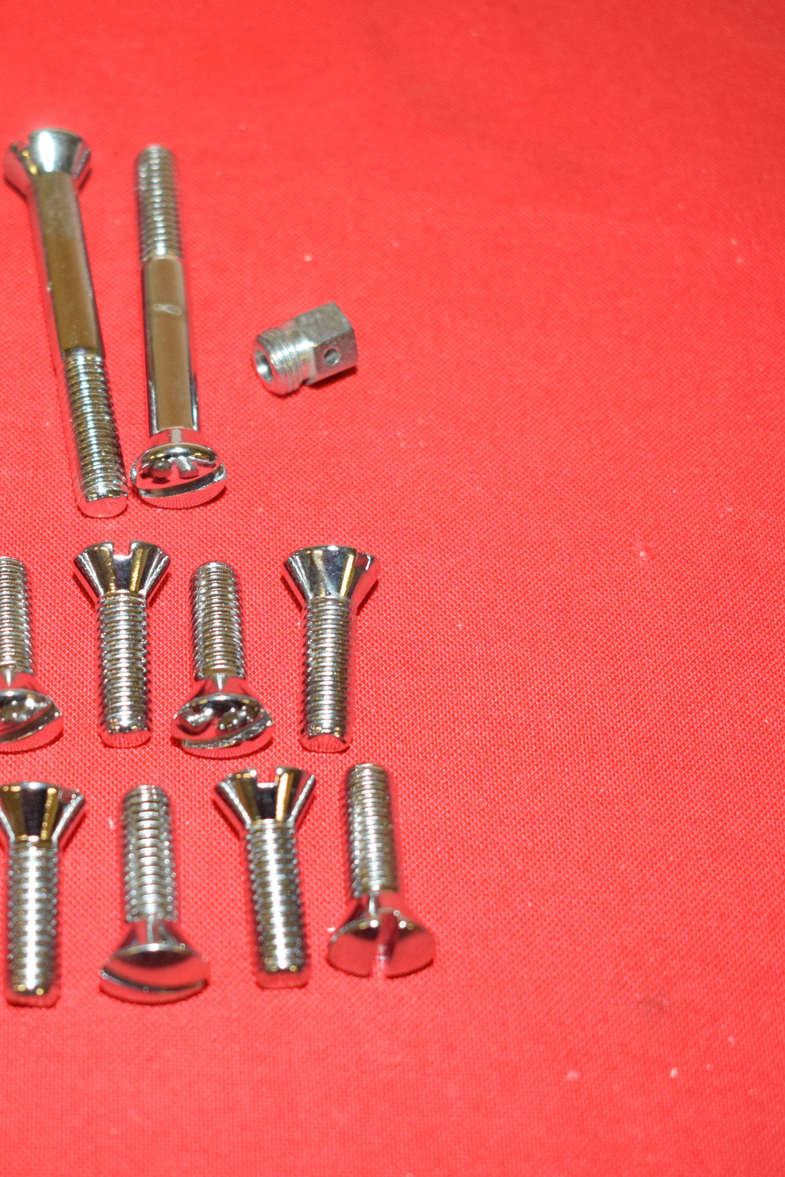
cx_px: 139
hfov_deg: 21.0
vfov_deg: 31.4
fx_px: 2093
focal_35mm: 64
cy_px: 597
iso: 1250
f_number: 5
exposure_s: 1/200
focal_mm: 28
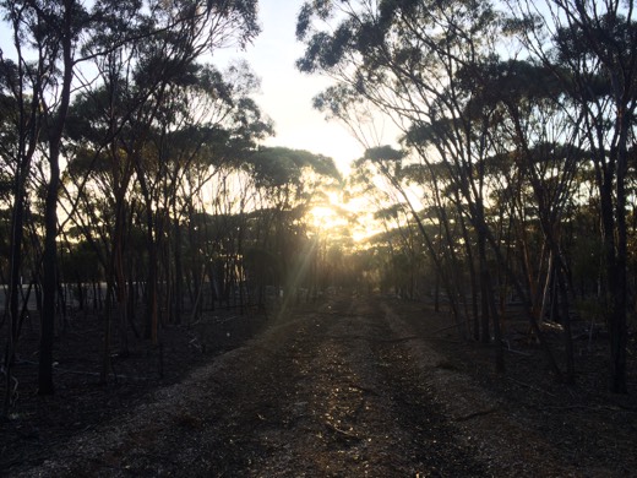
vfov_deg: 48.2
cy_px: 239
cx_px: 318
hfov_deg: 61.7
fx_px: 534
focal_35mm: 29
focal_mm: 4.15
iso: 32
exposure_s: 1/345
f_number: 2.2
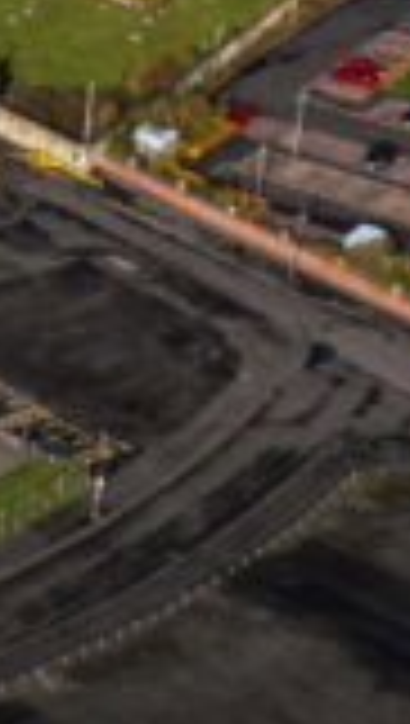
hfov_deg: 6.8
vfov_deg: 14.2
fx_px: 2696
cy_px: -423
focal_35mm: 140
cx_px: -1248
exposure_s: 1/1000
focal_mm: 10.26
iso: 400
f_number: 7.1
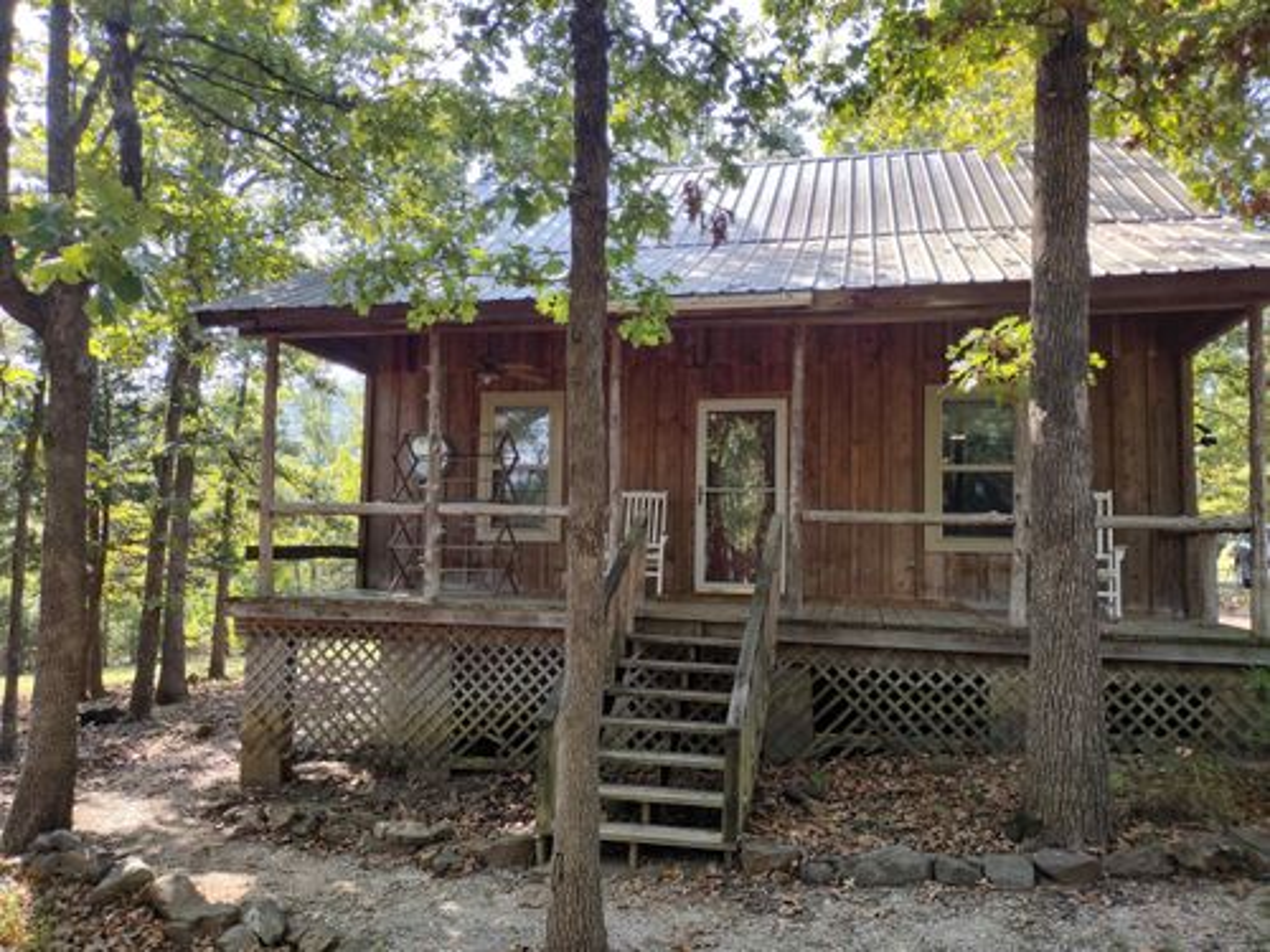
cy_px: 476
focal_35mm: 27
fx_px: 991
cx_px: 635
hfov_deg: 65.3
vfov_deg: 51.4
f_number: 1.7
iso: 100
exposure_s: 1/292
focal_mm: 4.71
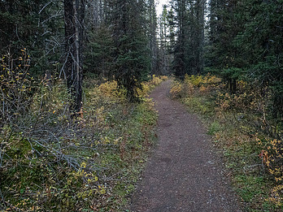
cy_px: 87
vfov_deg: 46.6
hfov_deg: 59.2
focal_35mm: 30
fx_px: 245
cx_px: 177
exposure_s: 1/60
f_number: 5.6
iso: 1000
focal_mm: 9
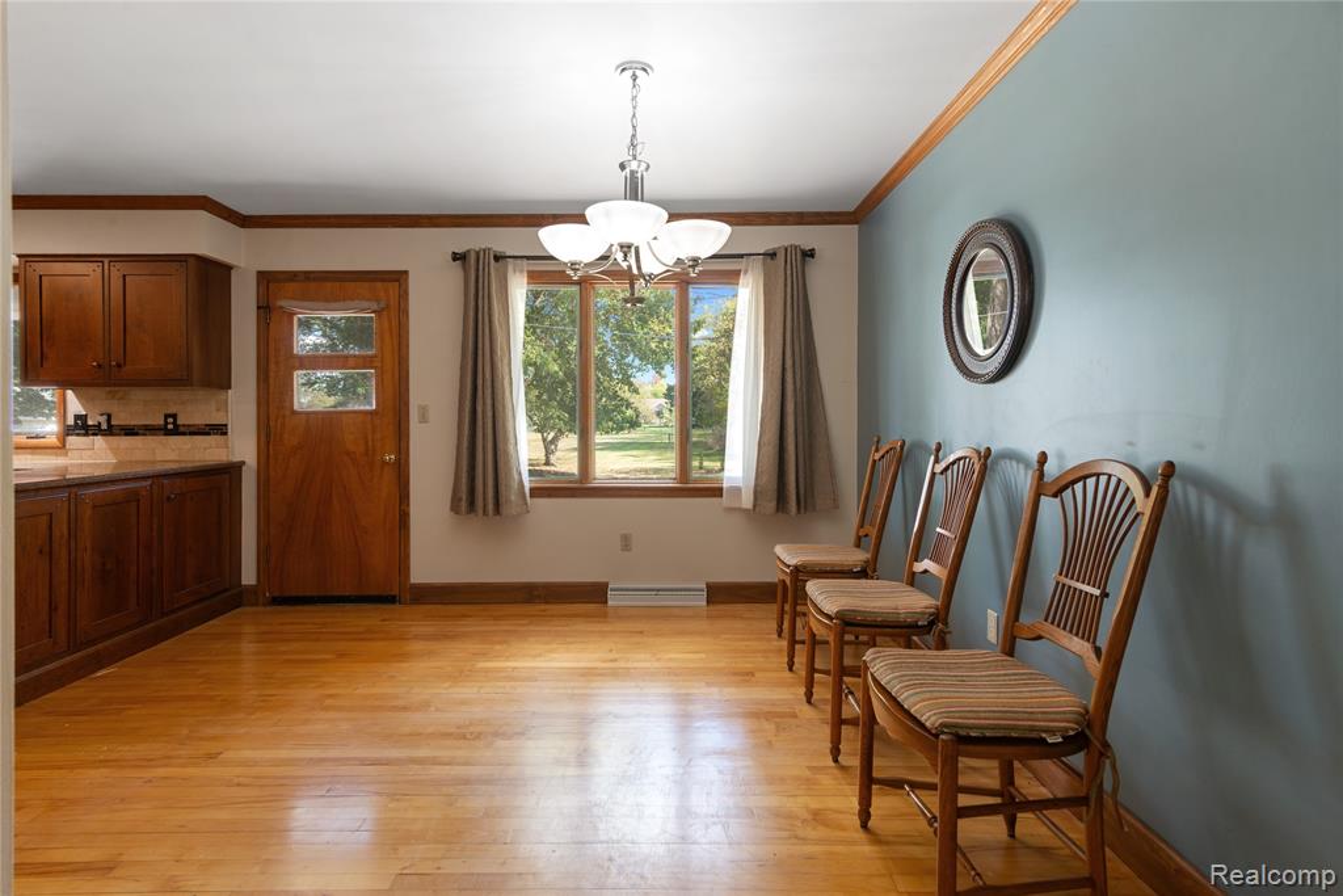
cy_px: 448
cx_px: 672
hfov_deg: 93.3
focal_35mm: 17
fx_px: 634
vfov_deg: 70.5
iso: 320
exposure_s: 1/6
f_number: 9
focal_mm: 17
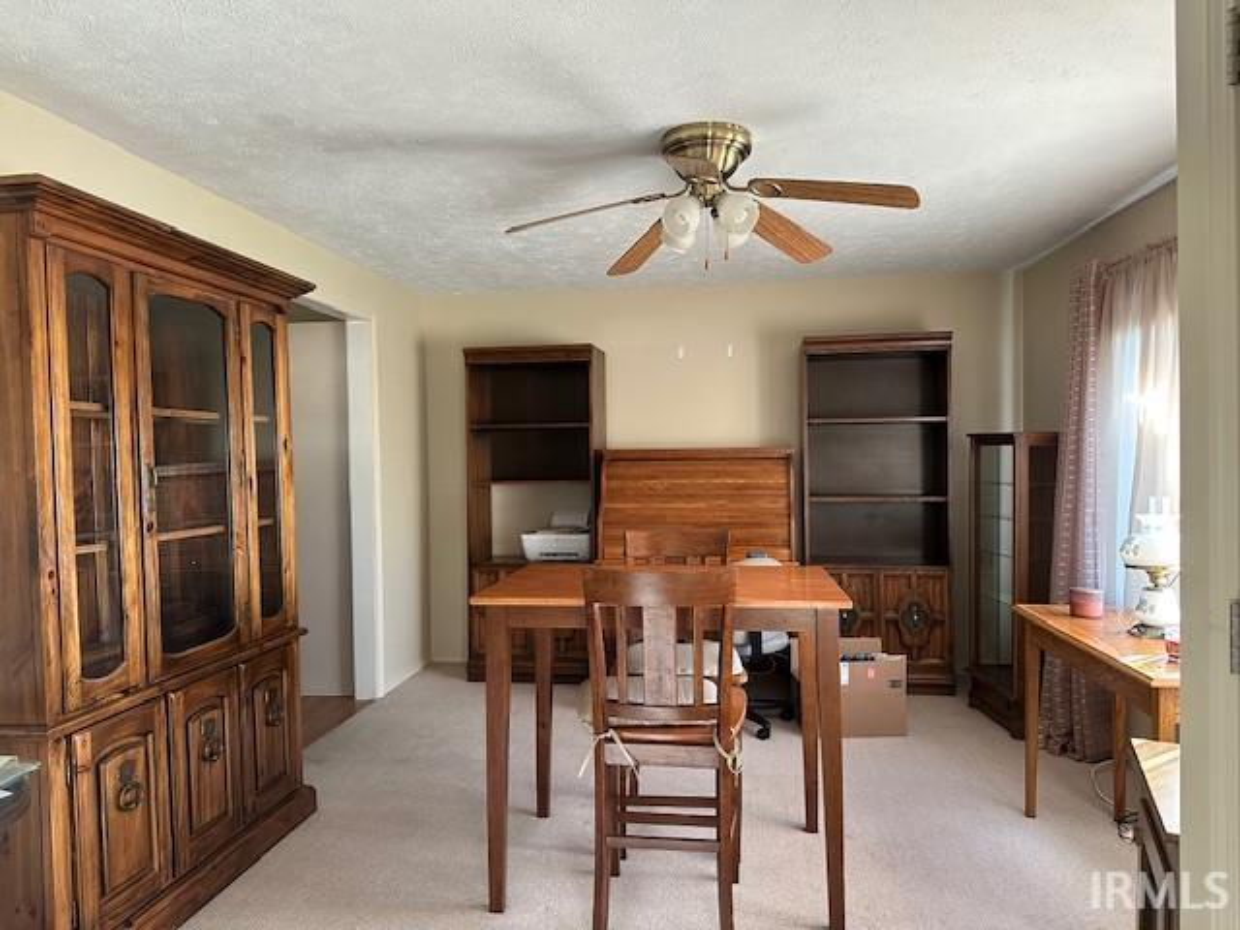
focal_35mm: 24
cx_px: 620
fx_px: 860
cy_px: 465
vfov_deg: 56.8
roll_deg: +1.8
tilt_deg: -0.3
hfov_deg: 71.6
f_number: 1.78
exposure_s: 1/102
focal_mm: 6.86
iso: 250
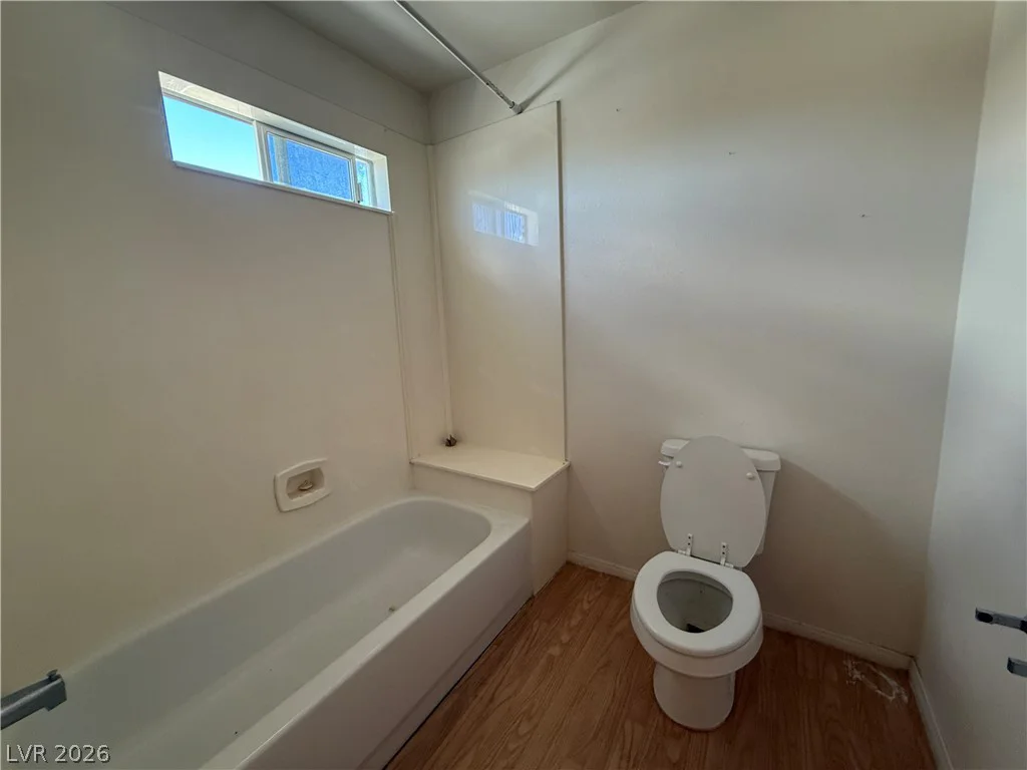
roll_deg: +1.4
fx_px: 415
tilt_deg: -10.3
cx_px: 514
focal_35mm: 14
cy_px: 385
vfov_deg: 85.7
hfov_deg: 102.1
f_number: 2.2
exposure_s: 1/120
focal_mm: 2.22
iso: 320
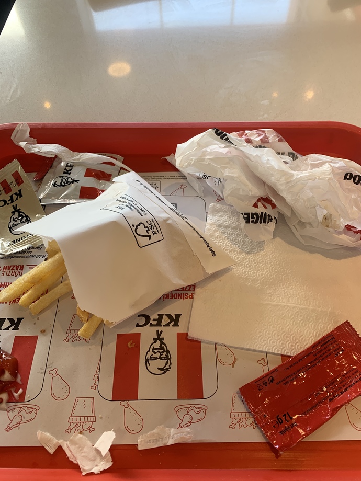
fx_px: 362
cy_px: 240
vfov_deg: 67.3
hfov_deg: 53.1
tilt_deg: -55.0
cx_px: 180
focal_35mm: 26
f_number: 1.8
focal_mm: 4.25
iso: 50
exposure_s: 1/100
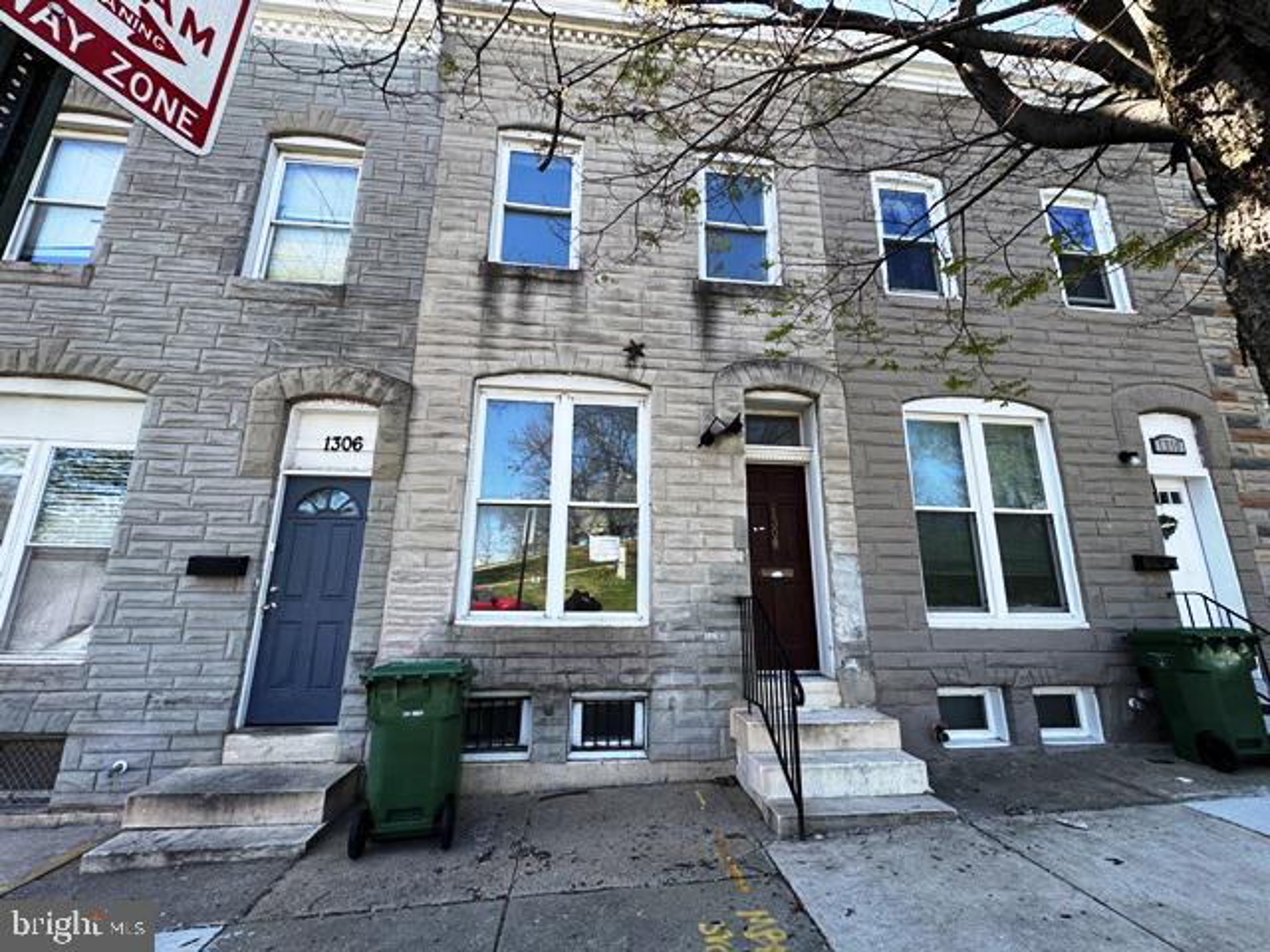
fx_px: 514
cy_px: 476
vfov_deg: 85.7
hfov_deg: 102.1
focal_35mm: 14
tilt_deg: +13.4
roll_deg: -1.3
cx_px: 635
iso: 40
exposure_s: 1/335
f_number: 2.2
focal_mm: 2.22
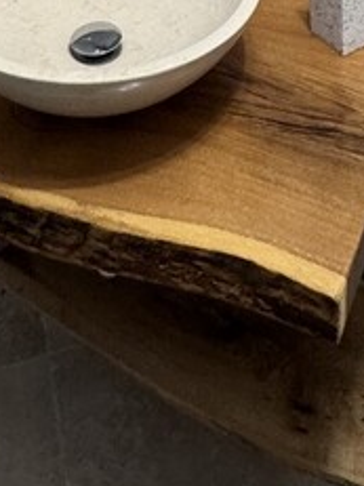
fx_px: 870
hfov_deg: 23.6
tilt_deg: -10.0
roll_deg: +2.7
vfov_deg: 20.7
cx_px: 141
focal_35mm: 62
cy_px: -406
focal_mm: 2.22
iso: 200
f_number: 2.2
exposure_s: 1/50
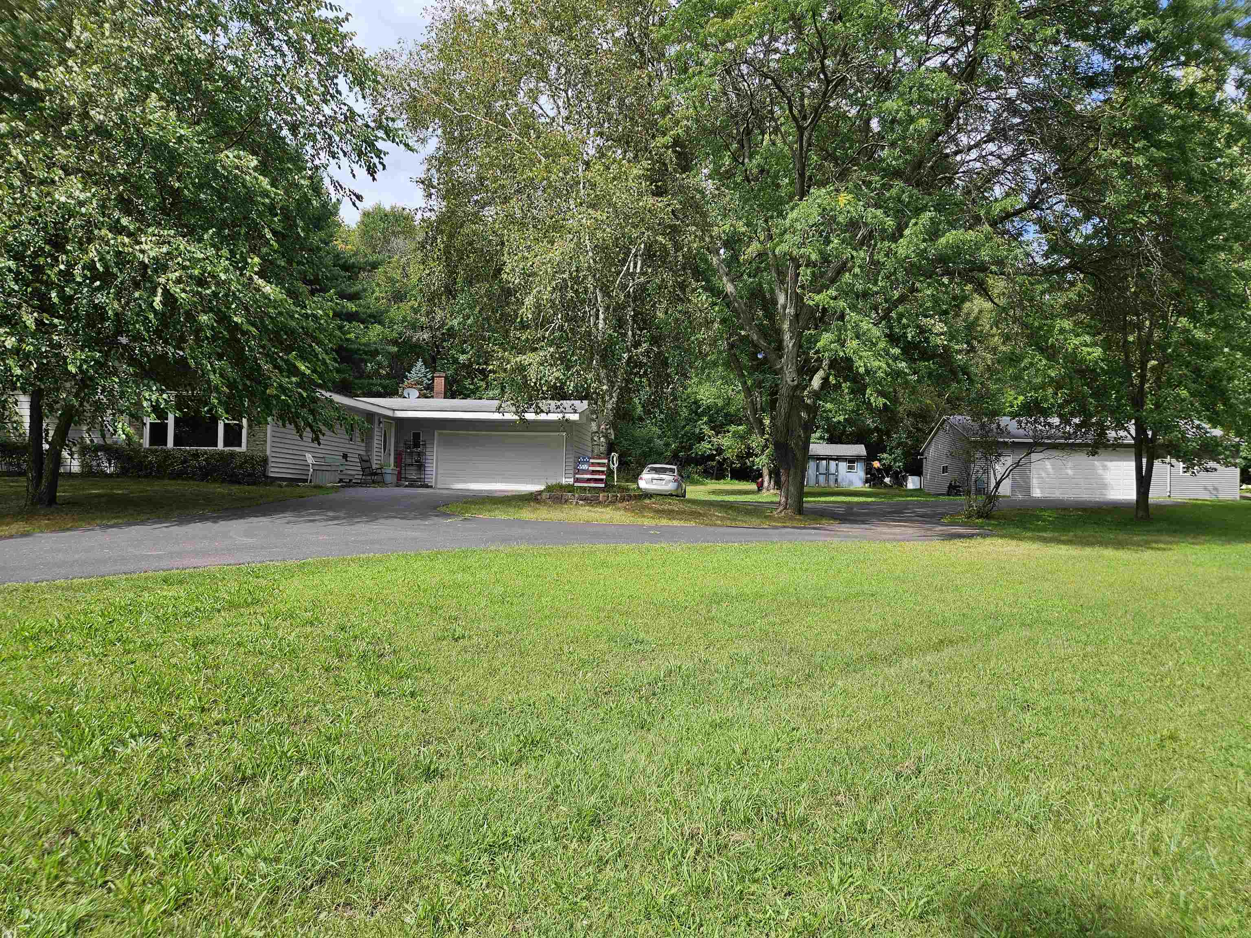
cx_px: 626
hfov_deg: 73.9
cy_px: 469
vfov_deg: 58.9
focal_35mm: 23
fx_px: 831
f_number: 1.8
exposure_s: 1/1129
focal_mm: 5.4
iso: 25
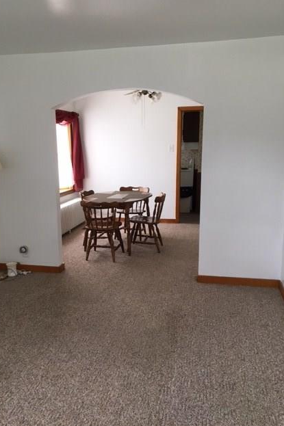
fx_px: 367
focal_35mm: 31
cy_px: 217
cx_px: 121
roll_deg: +0.4
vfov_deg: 60.3
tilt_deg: -11.4
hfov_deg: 42.2
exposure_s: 1/40
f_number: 2.2
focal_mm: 4.15
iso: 32
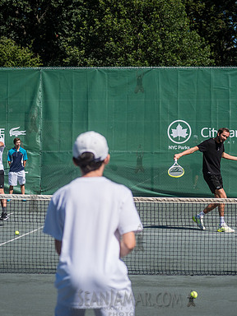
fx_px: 1159
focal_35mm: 127
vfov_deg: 15.5
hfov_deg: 11.7
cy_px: 151
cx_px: 128
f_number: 4
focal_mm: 80
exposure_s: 1/3200
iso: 200
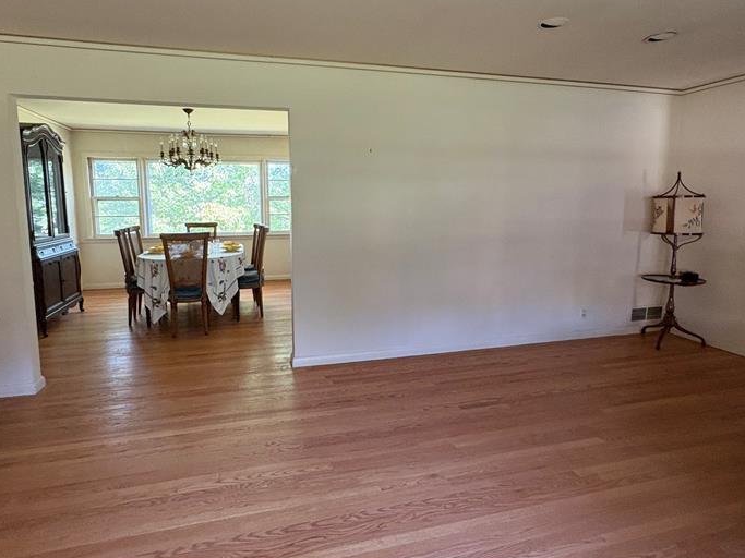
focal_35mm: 21
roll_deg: +0.5
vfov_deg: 63.3
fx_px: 452
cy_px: 253
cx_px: 362
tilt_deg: -6.7
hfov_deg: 79.0
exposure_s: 1/60
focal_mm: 2.22
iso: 320
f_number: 2.2
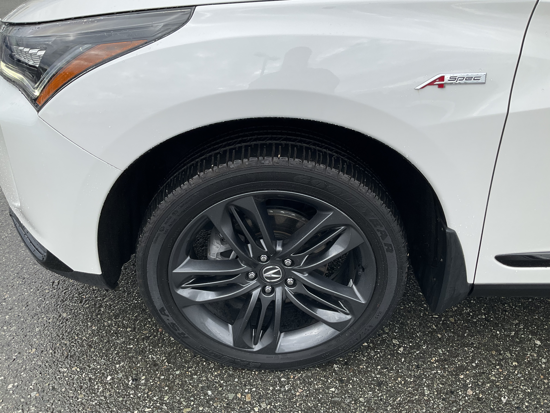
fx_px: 461
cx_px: 275
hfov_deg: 61.7
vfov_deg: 48.2
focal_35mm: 29
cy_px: 206
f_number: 1.8
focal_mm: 3
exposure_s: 1/883
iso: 25
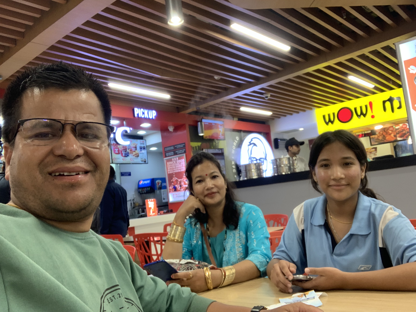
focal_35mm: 32
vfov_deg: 44.2
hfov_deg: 56.8
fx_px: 385
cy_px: 156
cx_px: 208
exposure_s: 1/50
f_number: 2.2
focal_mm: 2.87
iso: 200
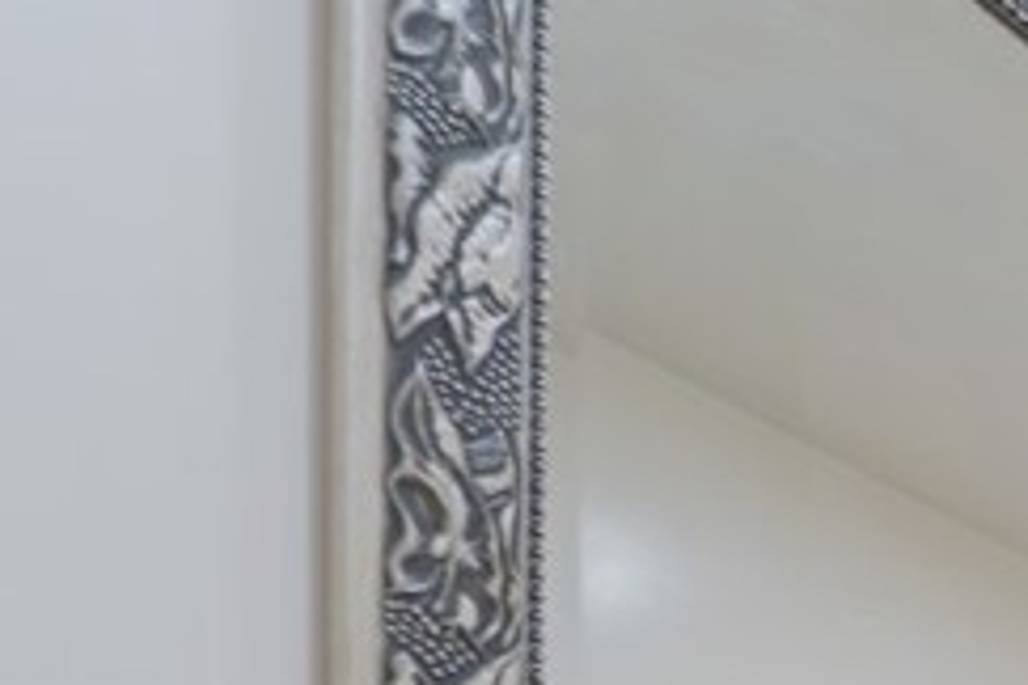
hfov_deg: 18.6
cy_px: 1410
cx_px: 2115
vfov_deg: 16.6
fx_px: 1685
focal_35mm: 59
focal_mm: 14
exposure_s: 1/30
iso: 400
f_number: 5.6
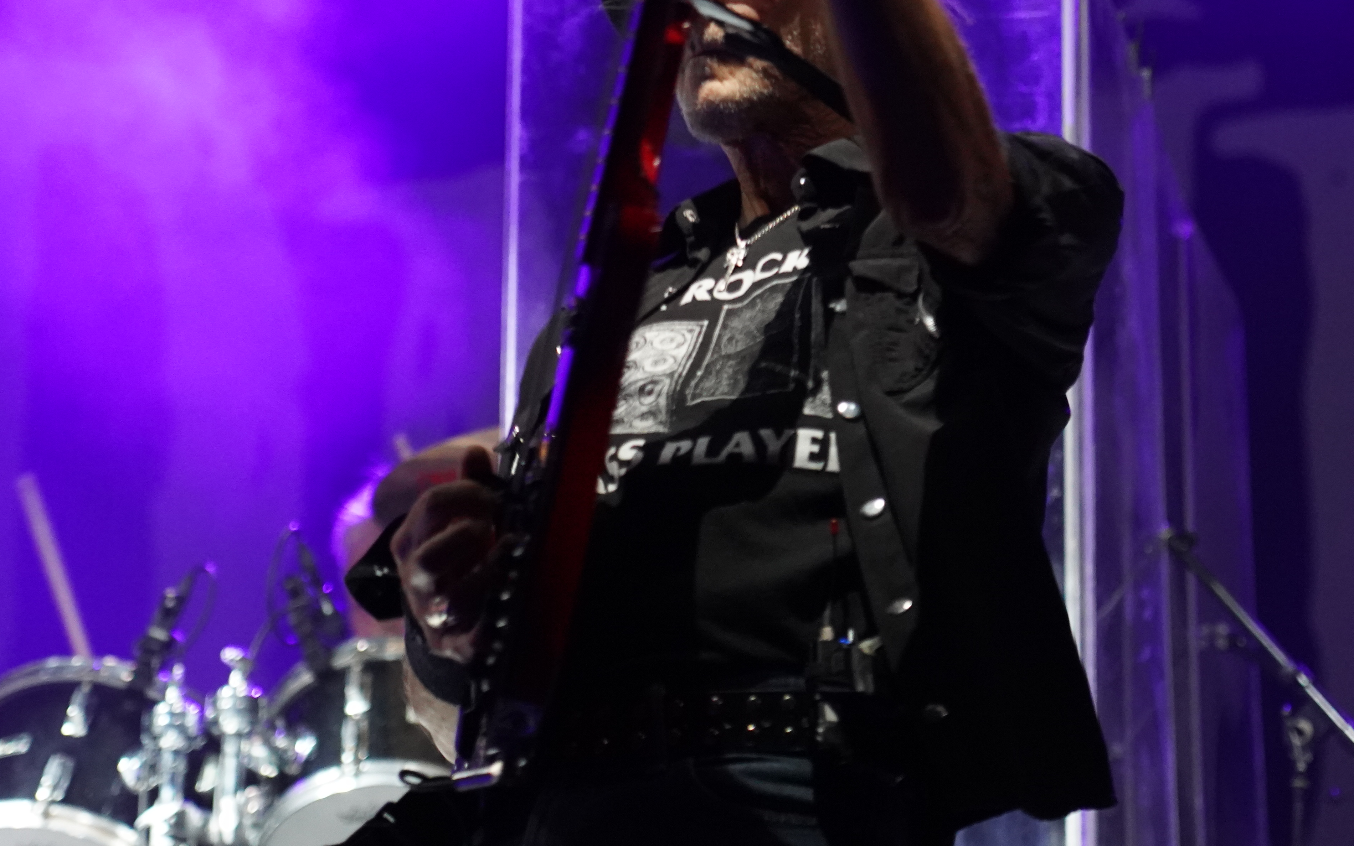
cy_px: 262
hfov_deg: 12.4
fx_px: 6237
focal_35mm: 169
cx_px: 652
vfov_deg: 7.8
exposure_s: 1/160
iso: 6400
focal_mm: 105
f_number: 4
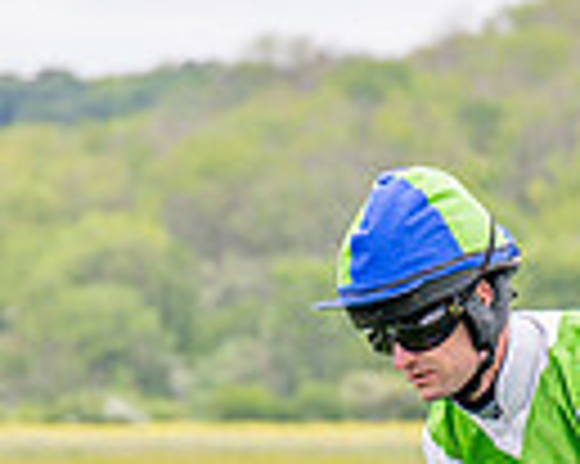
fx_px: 14511
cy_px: 856
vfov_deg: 1.8
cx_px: 552
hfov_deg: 2.3
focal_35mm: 846
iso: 400
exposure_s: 1/1000
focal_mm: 100
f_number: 4.5
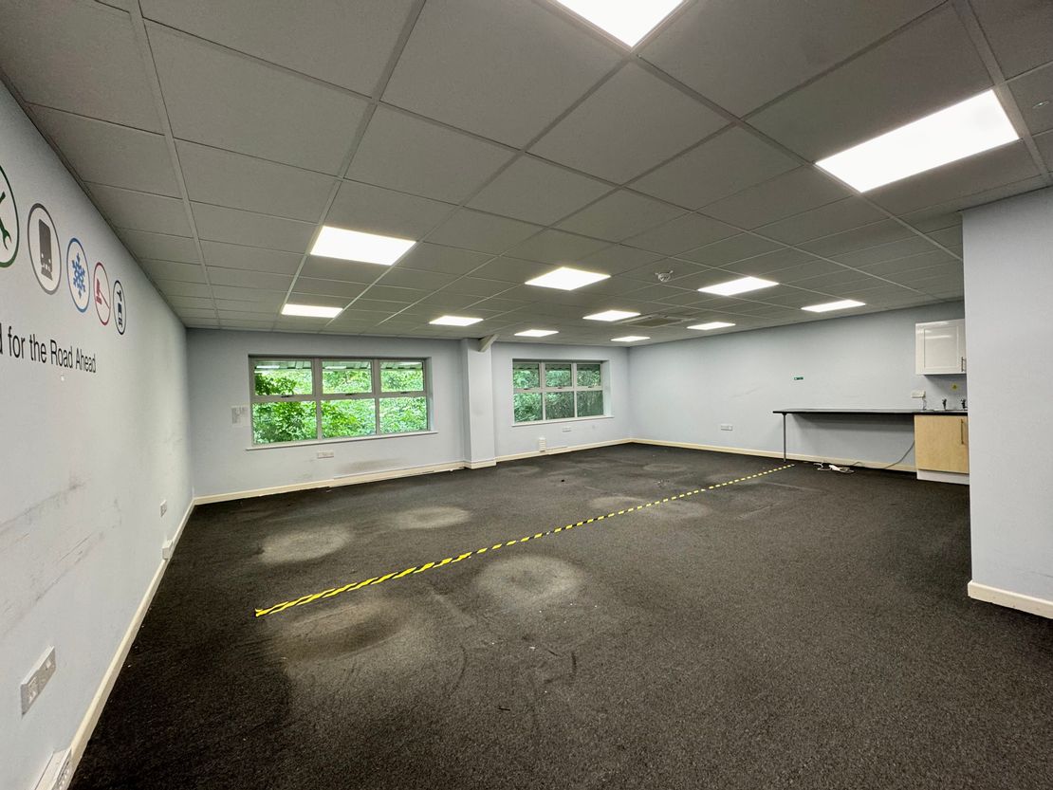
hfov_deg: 102.1
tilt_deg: -0.2
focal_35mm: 14
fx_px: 426
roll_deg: +2.5
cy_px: 395
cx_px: 526
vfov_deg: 85.7
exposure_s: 1/100
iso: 125
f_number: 2.2
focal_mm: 2.22
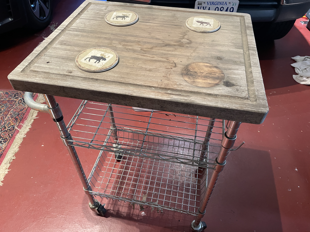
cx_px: 155
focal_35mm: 26
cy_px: 116
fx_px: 233
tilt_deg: -46.8
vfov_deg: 53.1
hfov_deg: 67.3
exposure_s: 1/60
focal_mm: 4.2
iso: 320
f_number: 1.6
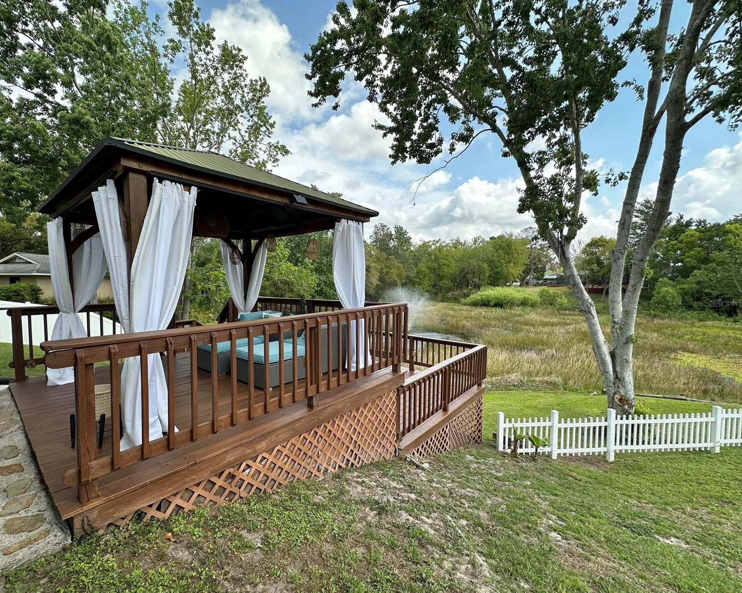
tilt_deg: -4.2
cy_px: 303
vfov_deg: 84.0
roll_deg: +0.1
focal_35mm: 15
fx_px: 329
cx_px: 345
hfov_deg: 96.6
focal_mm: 2.22
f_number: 2.2
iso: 40
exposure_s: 1/903
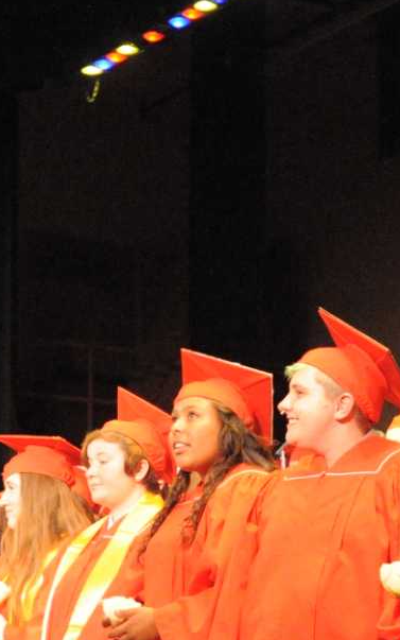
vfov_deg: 17.2
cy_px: 421
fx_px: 2110
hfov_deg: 10.8
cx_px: 257
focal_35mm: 121
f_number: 4
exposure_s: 1/500
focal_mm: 35
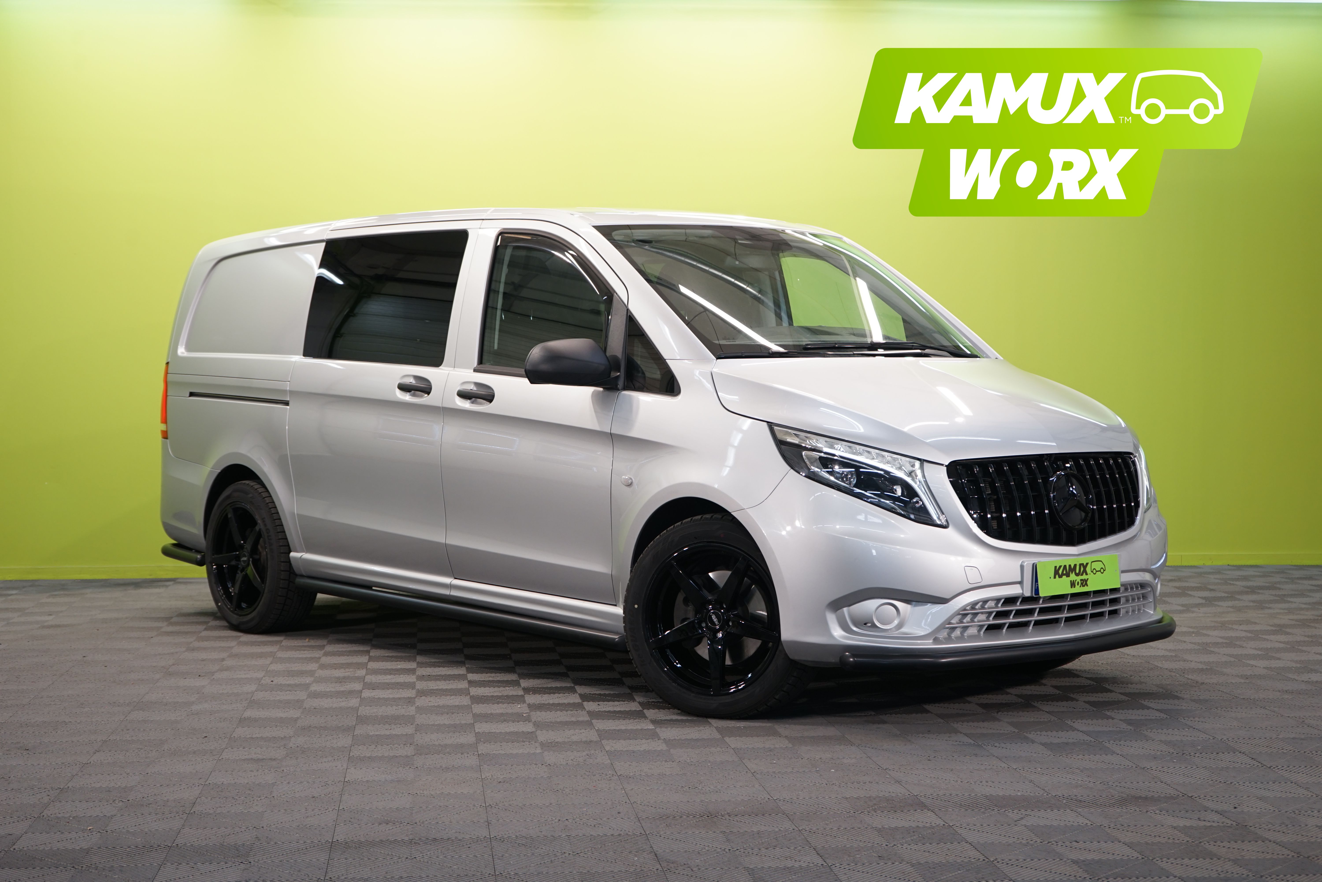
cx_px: 661
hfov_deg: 36.2
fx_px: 2020
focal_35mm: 55
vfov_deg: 24.6
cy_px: 441
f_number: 6.3
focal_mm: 55
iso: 400
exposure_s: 1/25
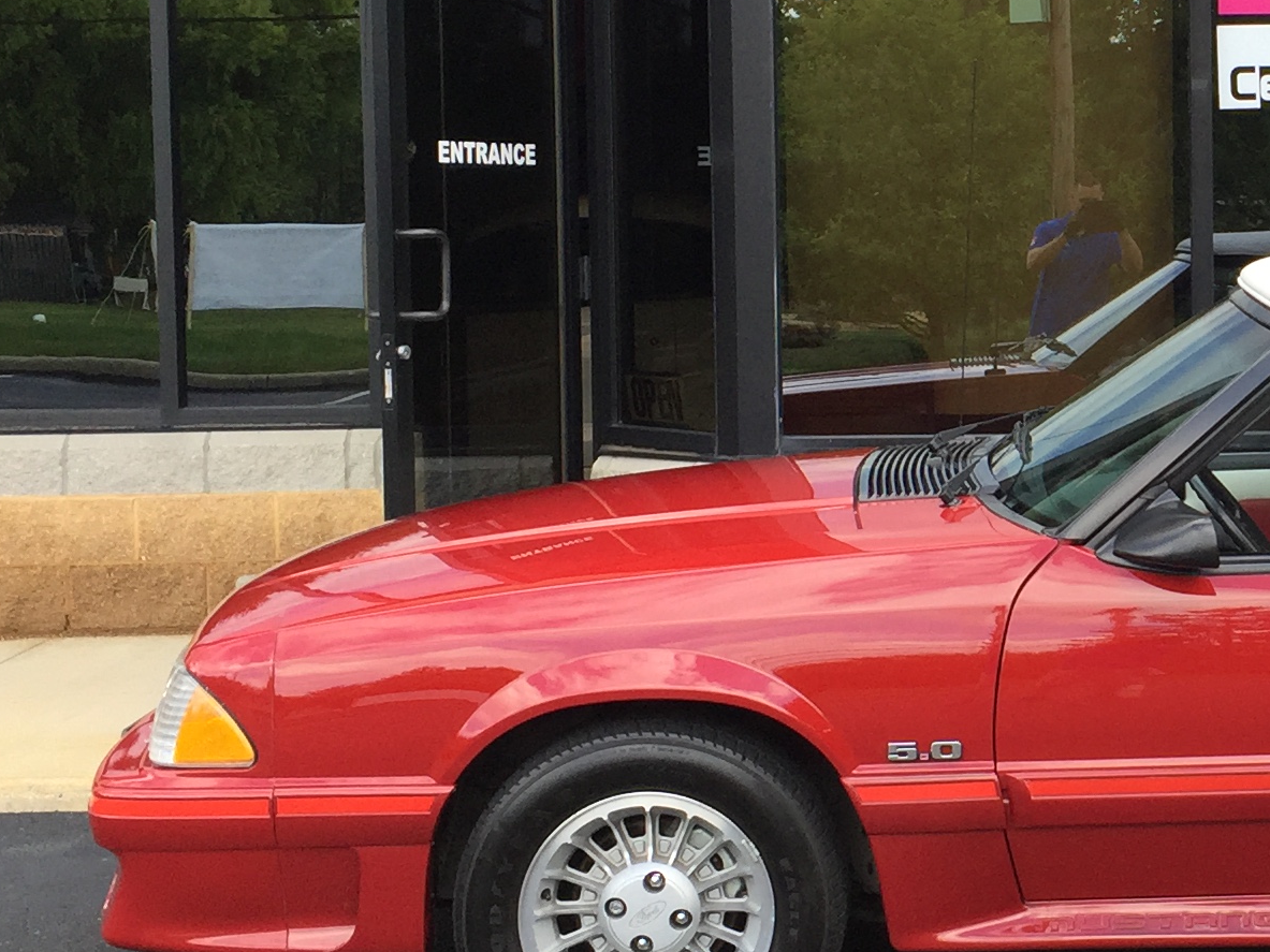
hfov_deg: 23.2
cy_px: 405
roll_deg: -0.4
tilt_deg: -2.7
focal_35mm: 80
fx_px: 2935
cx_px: 1345
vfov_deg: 18.4
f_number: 2.2
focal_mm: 4.15
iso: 32
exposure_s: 1/329
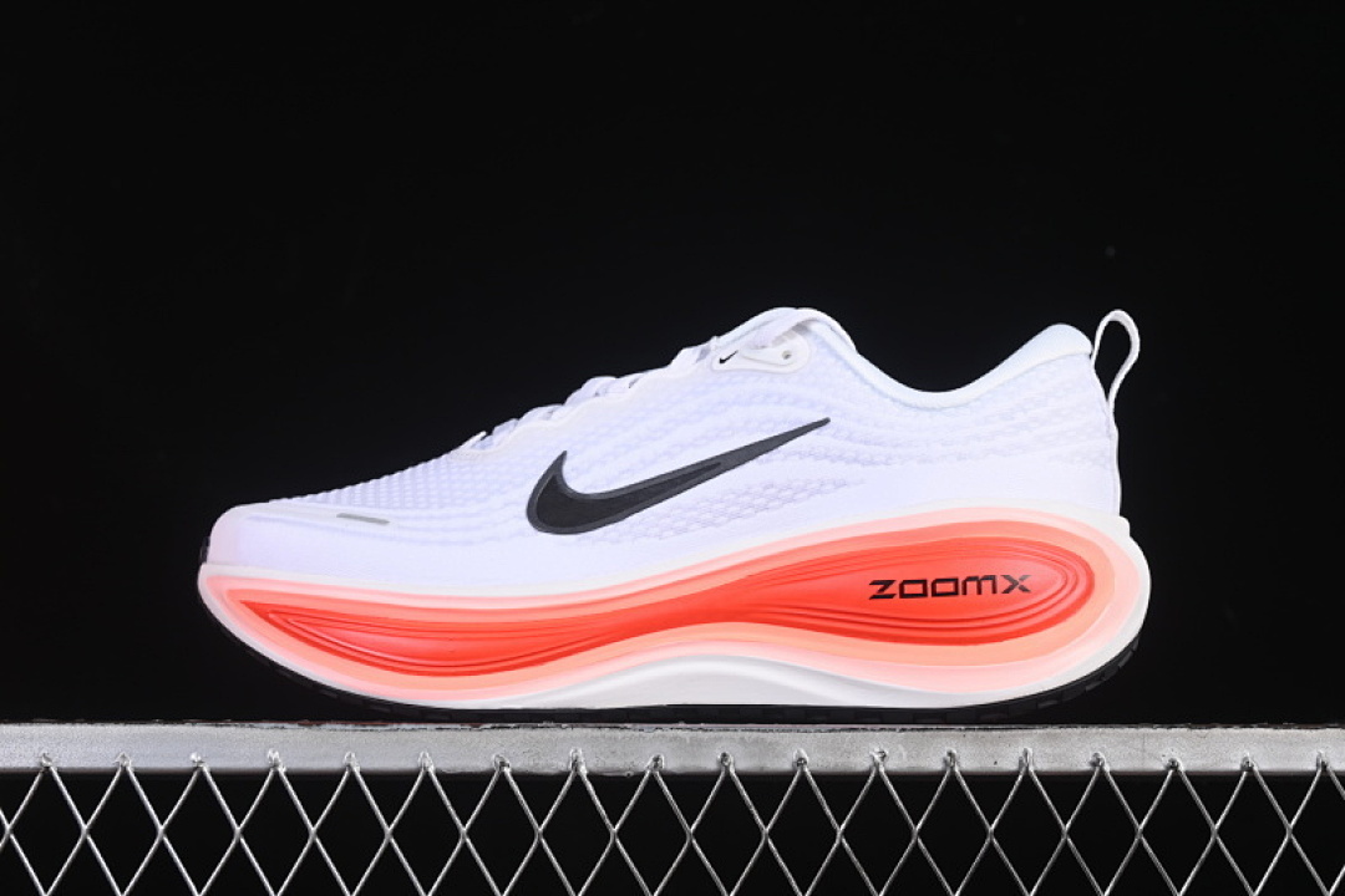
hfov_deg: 27.0
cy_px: 448
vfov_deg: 18.2
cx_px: 672
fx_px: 2802
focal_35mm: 75
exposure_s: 1/80
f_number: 8
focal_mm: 50
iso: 160
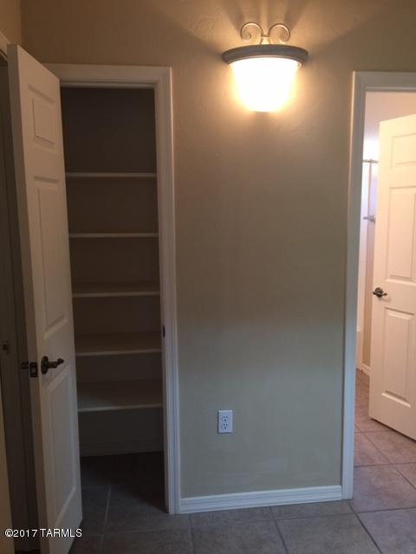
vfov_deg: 61.7
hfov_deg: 48.2
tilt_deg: -6.8
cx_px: 208
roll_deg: +0.2
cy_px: 277
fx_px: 465
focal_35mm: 29
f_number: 2.2
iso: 80
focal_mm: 4.15
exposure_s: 1/15
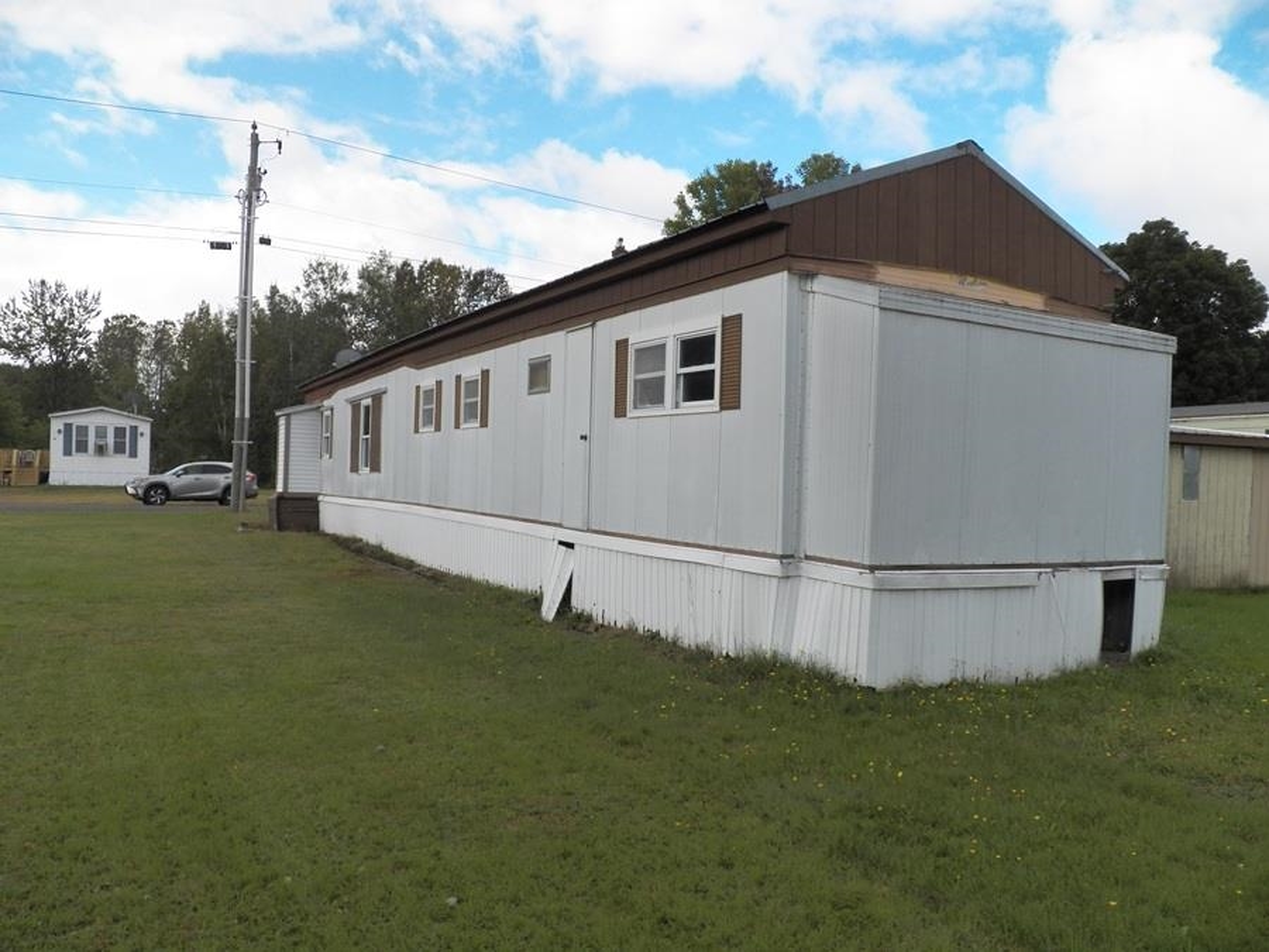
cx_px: 634
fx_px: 1026
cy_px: 476
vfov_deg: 49.7
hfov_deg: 63.4
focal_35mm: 28
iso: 125
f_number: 4
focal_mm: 4.9
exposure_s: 1/800
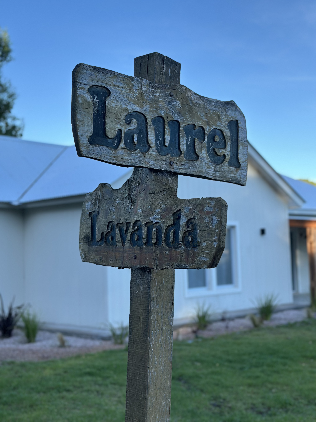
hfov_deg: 30.3
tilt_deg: +4.3
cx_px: 158
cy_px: 211
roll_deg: +1.6
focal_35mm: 48
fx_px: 584
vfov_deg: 39.7
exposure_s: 1/1212
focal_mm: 6.86
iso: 80
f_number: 1.78
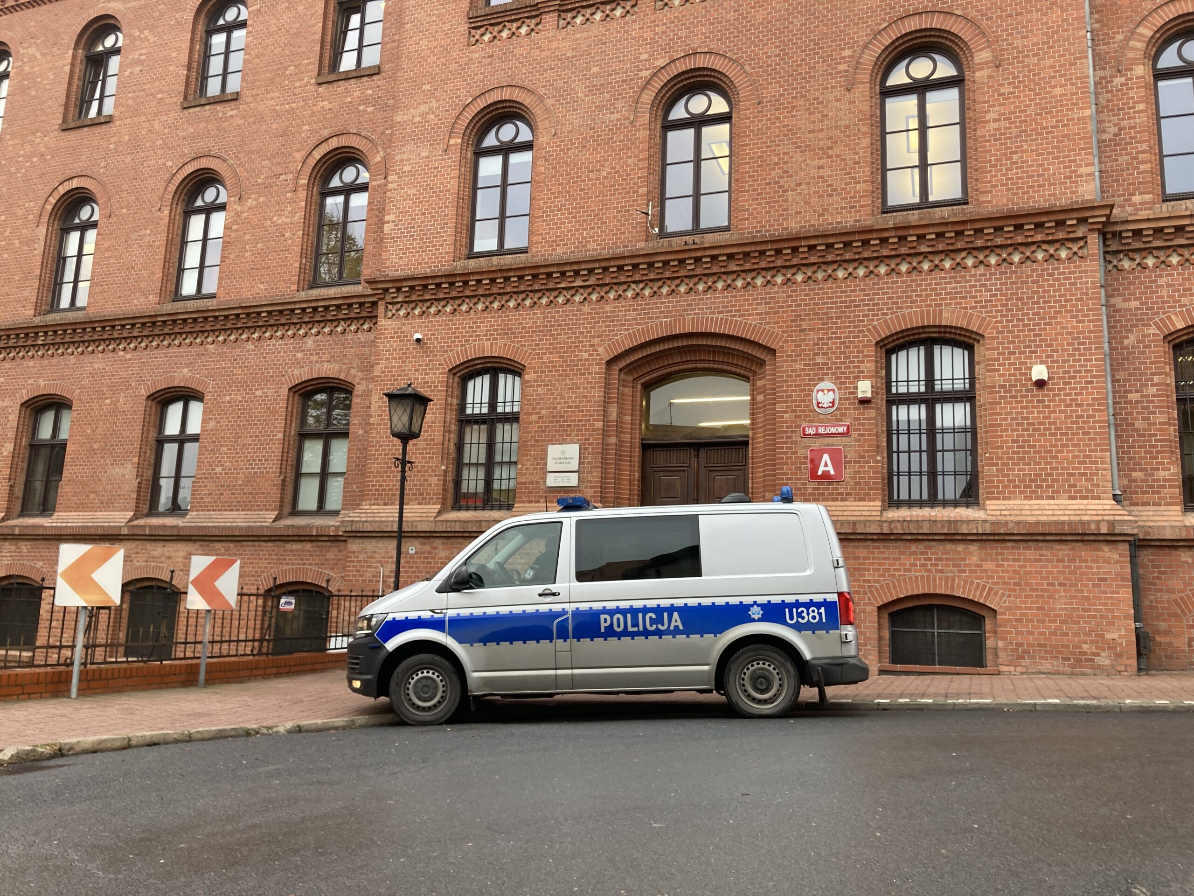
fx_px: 966
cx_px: 597
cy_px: 448
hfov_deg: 63.4
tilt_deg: +10.8
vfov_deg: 49.7
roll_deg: -2.9
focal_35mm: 28
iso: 80
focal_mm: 3.99
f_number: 1.8
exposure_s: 1/104
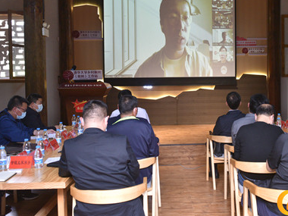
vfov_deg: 35.0
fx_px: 341
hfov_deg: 45.3
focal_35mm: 41
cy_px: 86
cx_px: 183
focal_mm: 27
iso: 1250
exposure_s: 1/160
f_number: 4.5
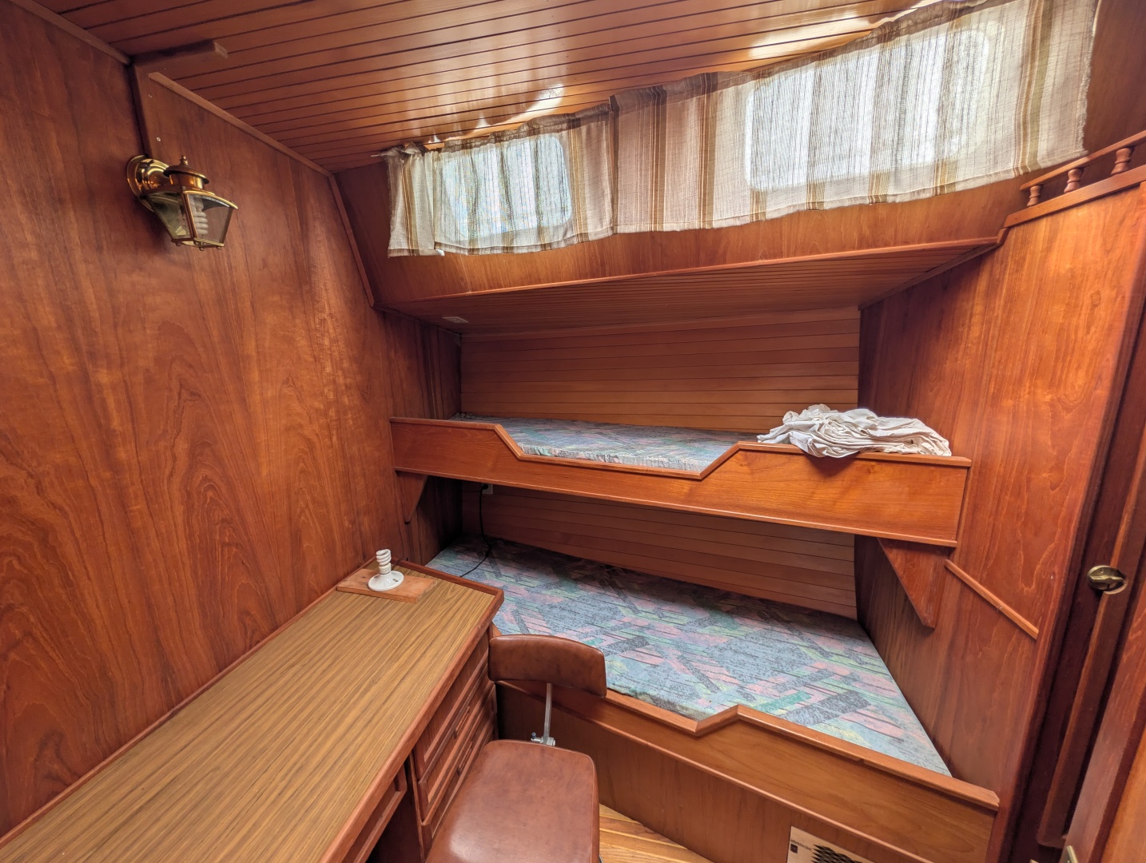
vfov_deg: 94.7
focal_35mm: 12
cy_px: 432
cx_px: 573
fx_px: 398
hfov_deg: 110.5
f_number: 1.7
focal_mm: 2.02
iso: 42
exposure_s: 1/182
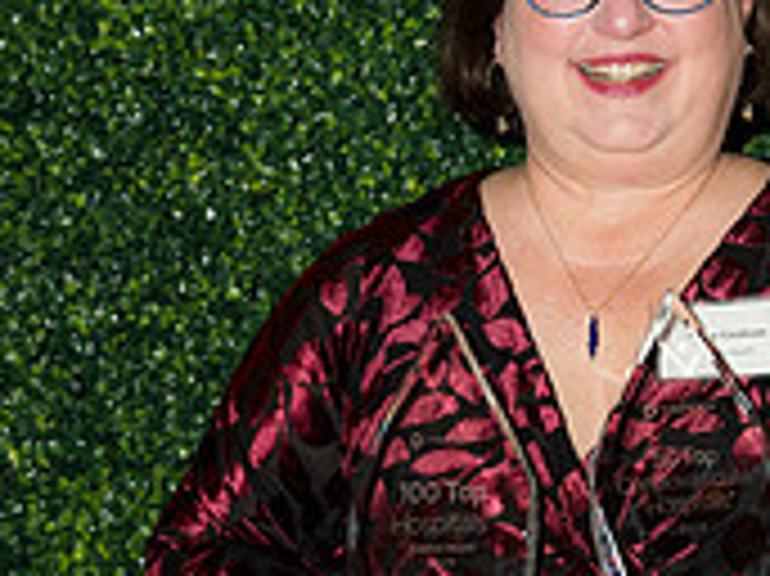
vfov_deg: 7.8
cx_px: 621
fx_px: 4223
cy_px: 585
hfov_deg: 10.4
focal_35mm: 190
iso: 800
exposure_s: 1/160
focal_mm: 75
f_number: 5
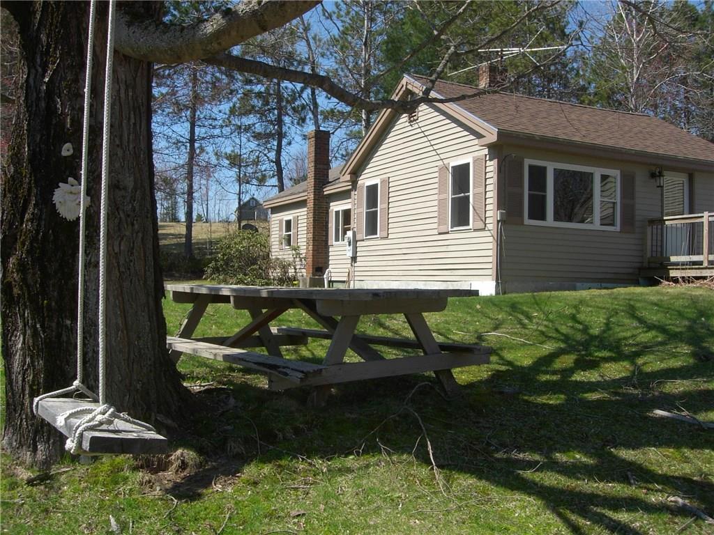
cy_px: 268
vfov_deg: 37.7
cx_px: 357
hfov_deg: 49.0
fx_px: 784
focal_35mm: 38
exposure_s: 1/497
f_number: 4.8
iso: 79
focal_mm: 7.8
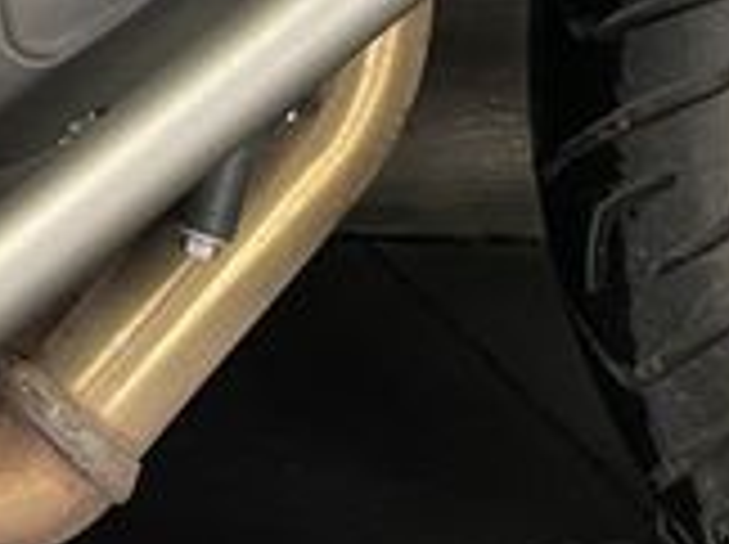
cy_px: -364
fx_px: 2166
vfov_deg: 13.2
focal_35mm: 103
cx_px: -554
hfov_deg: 16.3
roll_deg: +0.9
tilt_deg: -6.0
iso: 160
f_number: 1.6
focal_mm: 4.2
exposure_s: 1/50
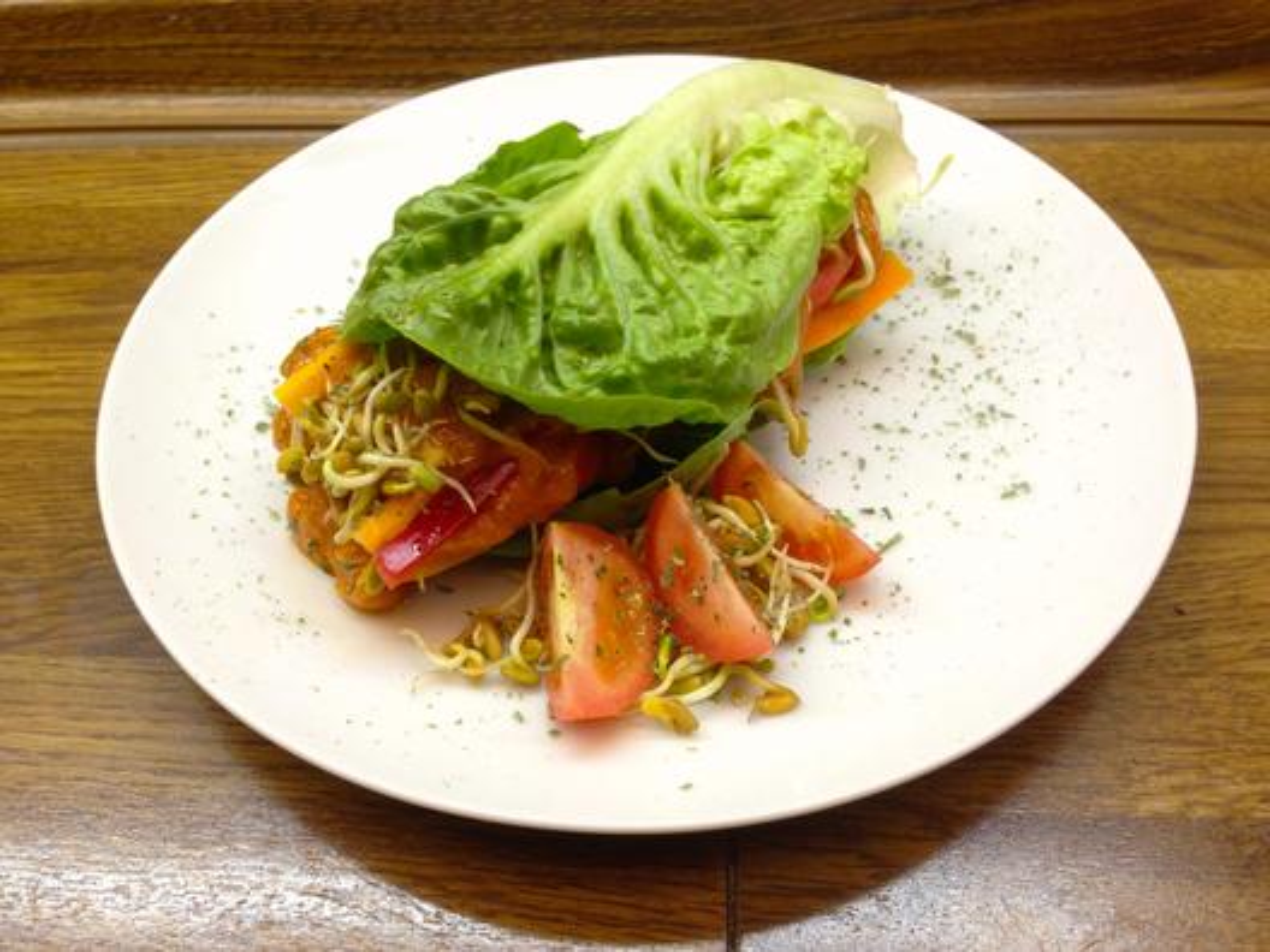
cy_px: 476
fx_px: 1211
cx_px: 635
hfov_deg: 55.4
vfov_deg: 42.9
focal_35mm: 33
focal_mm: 4.12
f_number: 2.4
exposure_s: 1/20
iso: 50
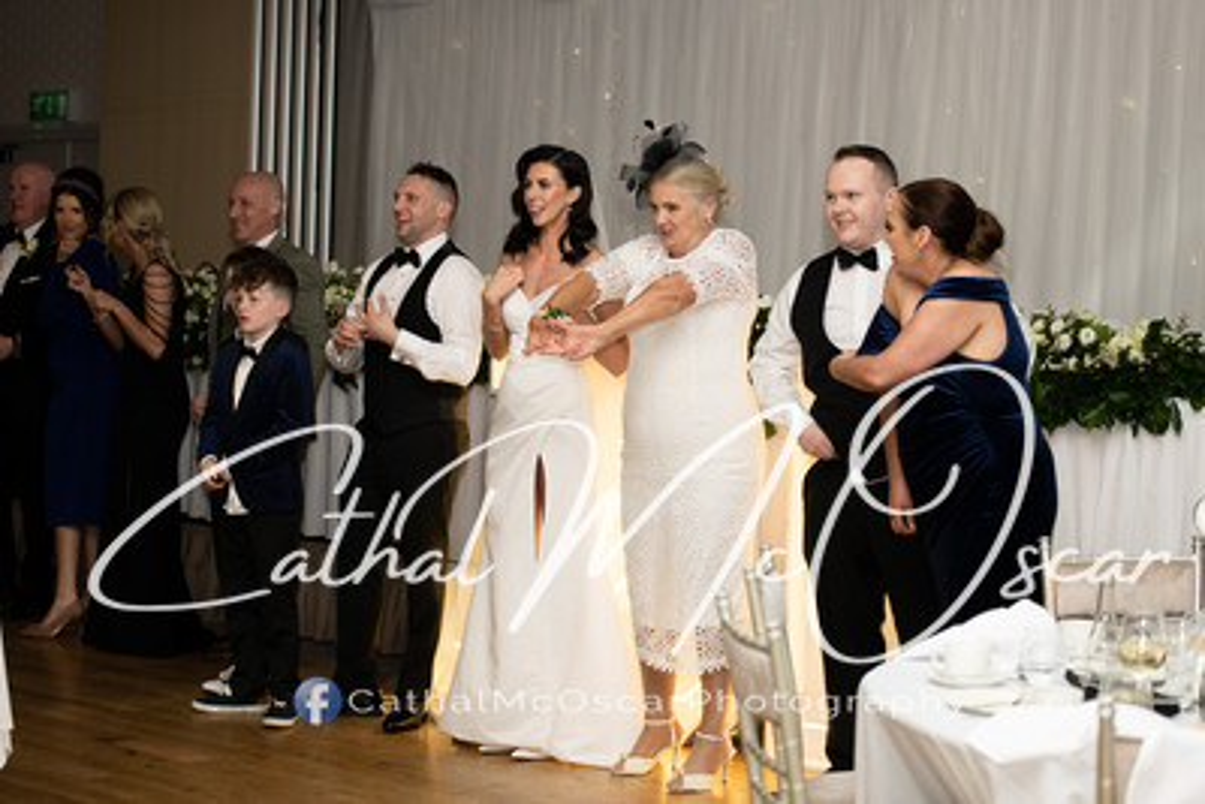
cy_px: 402
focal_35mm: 100
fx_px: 3348
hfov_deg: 20.4
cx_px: 602
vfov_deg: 13.7
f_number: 2.8
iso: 400
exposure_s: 1/200
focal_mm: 100
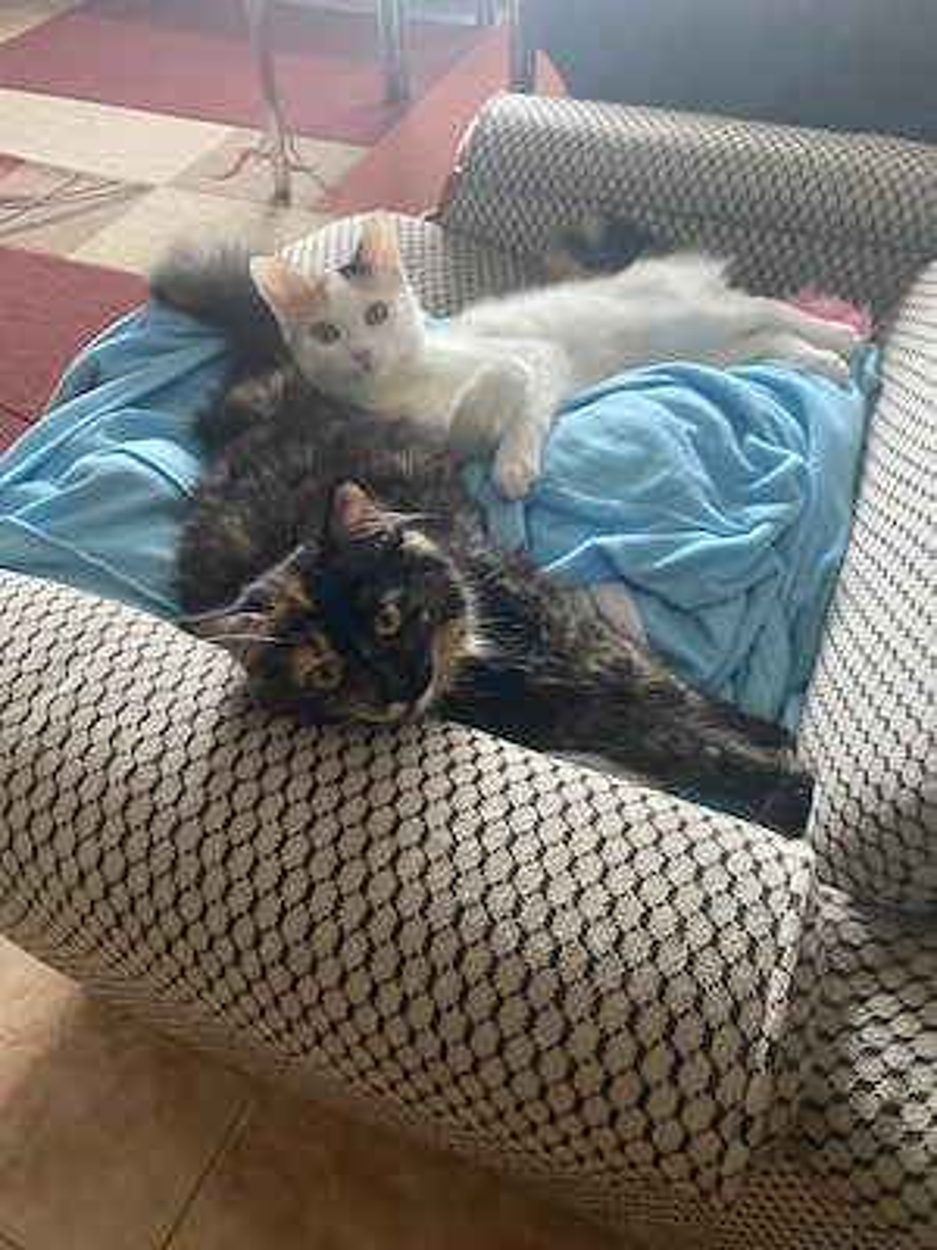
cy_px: 625
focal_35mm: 26
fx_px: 938
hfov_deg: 53.1
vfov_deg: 67.3
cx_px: 468
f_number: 1.8
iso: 320
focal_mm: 4.25
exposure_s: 1/60
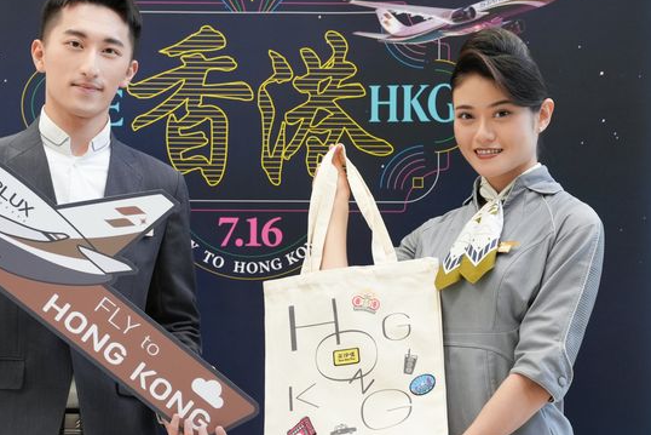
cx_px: 240
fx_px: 1863
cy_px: 195
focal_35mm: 103
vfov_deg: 13.3
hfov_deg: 19.8
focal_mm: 77
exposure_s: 1/125
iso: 2000
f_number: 4
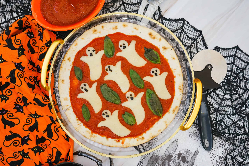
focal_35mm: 50
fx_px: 346
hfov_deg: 39.6
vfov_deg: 27.0
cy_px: 83
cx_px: 124
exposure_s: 1/60
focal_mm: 50
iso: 1000
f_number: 4
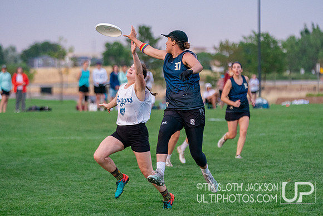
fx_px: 1774
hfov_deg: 10.4
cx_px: 175
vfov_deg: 7.0
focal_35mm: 198
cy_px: 118
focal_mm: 136
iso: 2500
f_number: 2.8
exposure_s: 1/4000
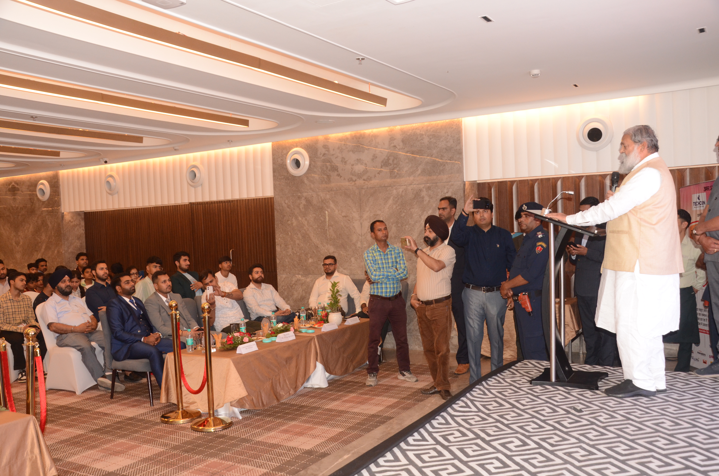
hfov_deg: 59.6
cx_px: 360
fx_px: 628
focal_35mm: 32
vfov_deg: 41.5
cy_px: 238
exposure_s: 1/125
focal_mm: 21
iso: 1000
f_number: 6.3
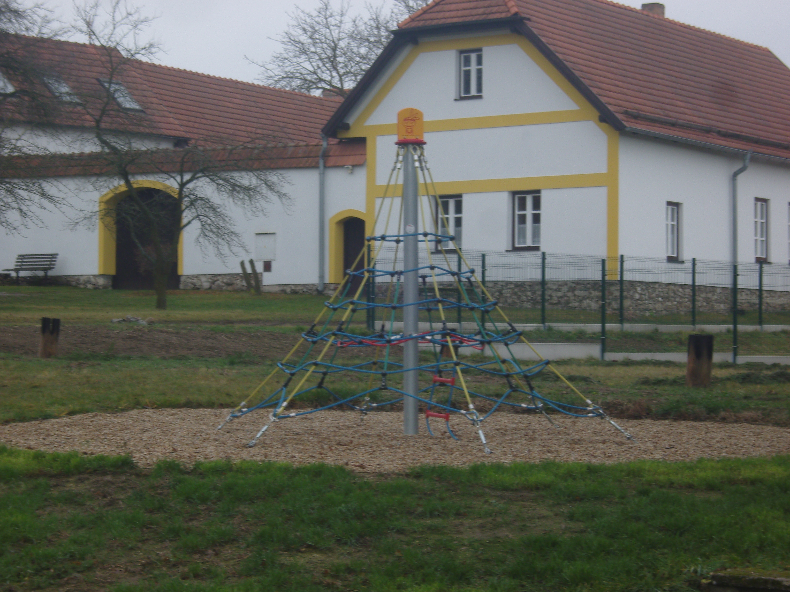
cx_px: 395
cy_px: 296
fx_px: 2328
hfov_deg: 19.3
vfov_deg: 14.5
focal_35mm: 102
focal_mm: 21.9
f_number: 5.2
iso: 100
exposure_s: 1/100
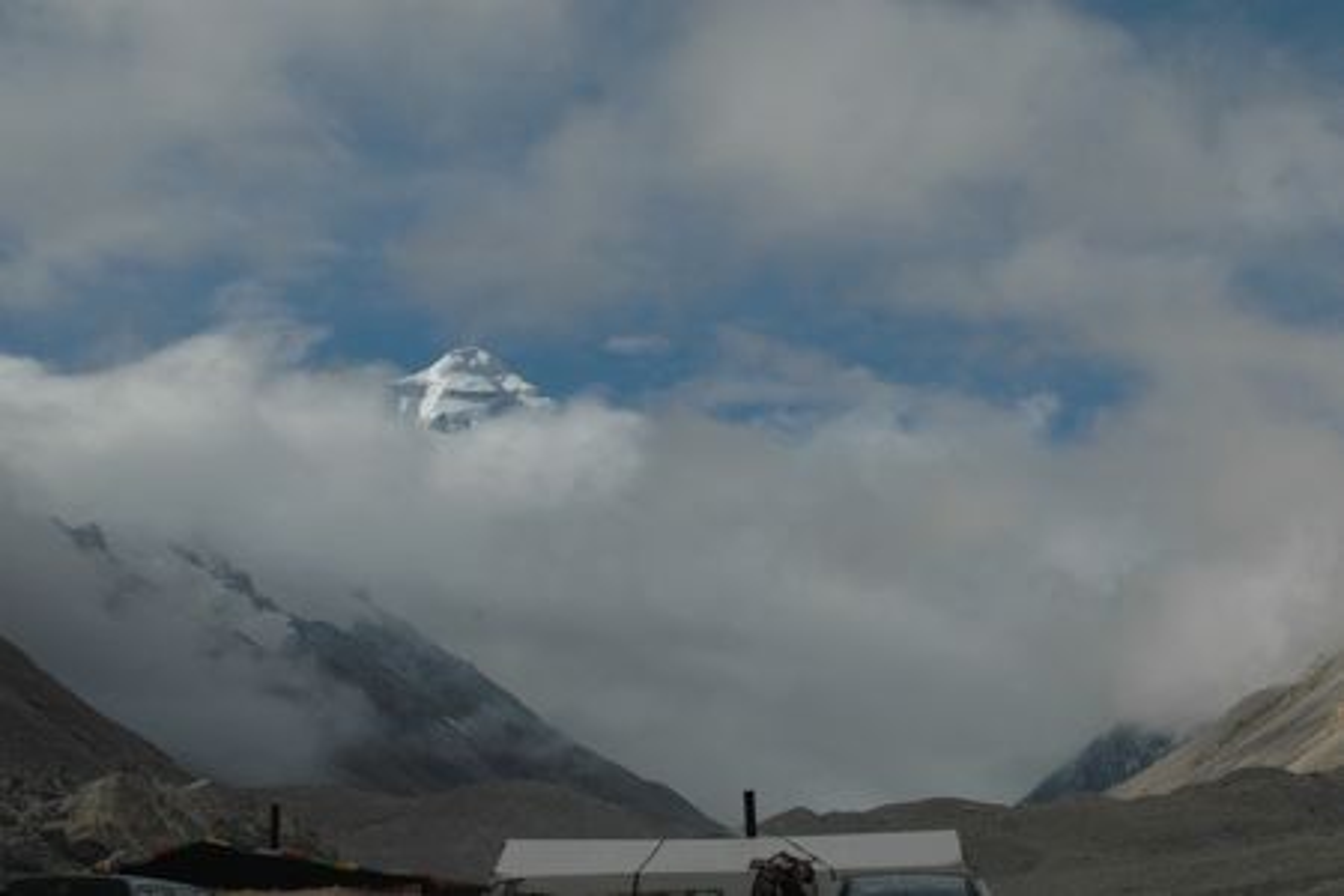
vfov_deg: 13.0
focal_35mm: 105
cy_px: 448
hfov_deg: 19.5
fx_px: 3920
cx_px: 672
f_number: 10
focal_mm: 70
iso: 400
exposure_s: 1/400
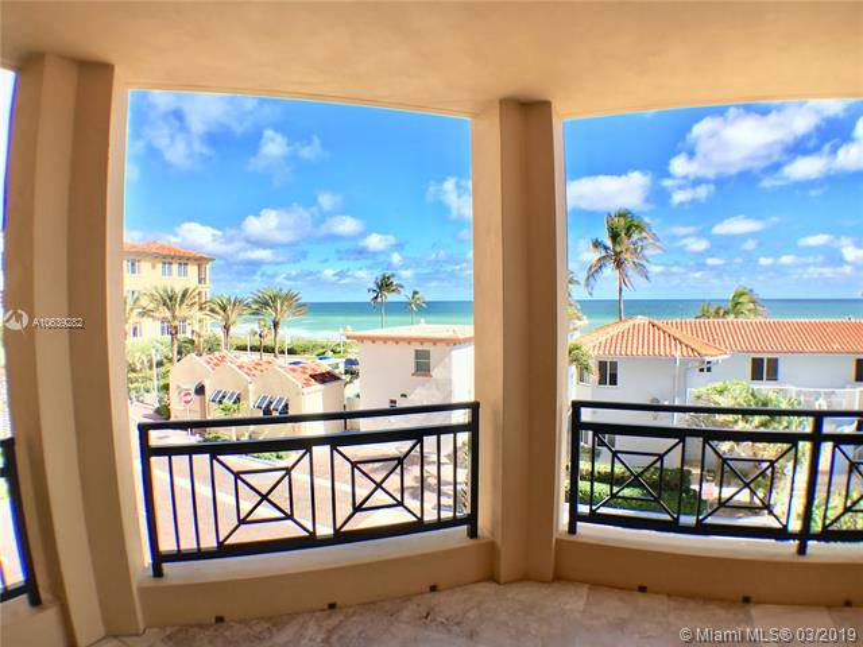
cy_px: 324
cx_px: 432
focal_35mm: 29
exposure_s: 1/693
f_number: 2.2
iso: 25
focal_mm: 4.15
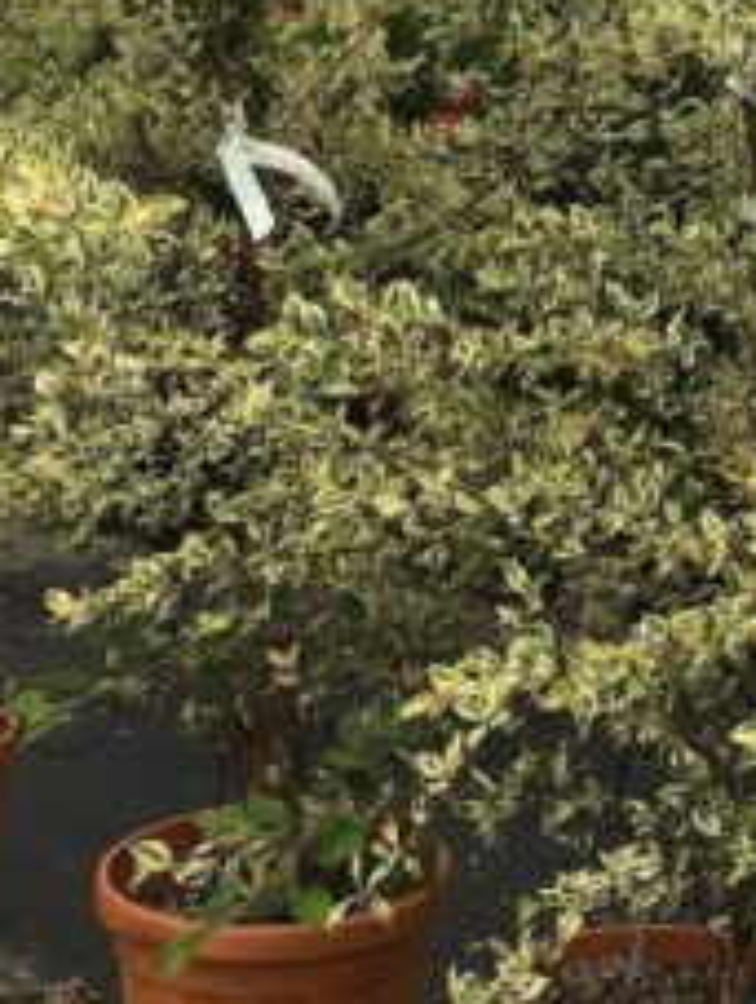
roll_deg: -1.4
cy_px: 281
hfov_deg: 21.5
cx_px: 566
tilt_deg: -2.3
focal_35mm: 68
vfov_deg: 28.2
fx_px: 1975
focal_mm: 4.15
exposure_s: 1/458
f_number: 2.2
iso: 25
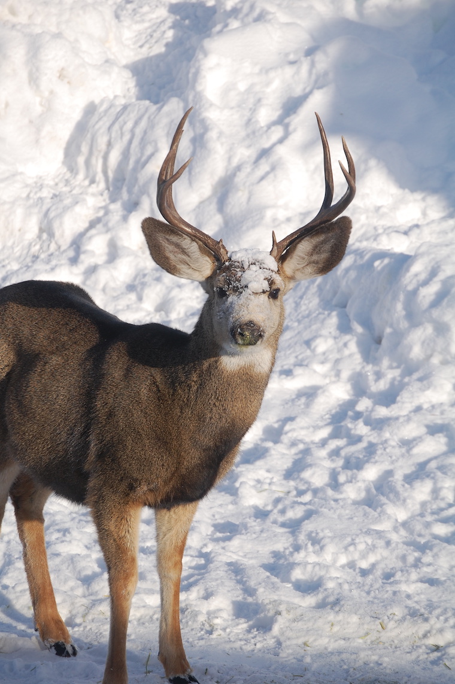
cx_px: 228
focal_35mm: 188
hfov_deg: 7.3
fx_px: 3561
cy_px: 342
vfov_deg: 11.0
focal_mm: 125
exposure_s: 1/800
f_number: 7.1
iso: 200
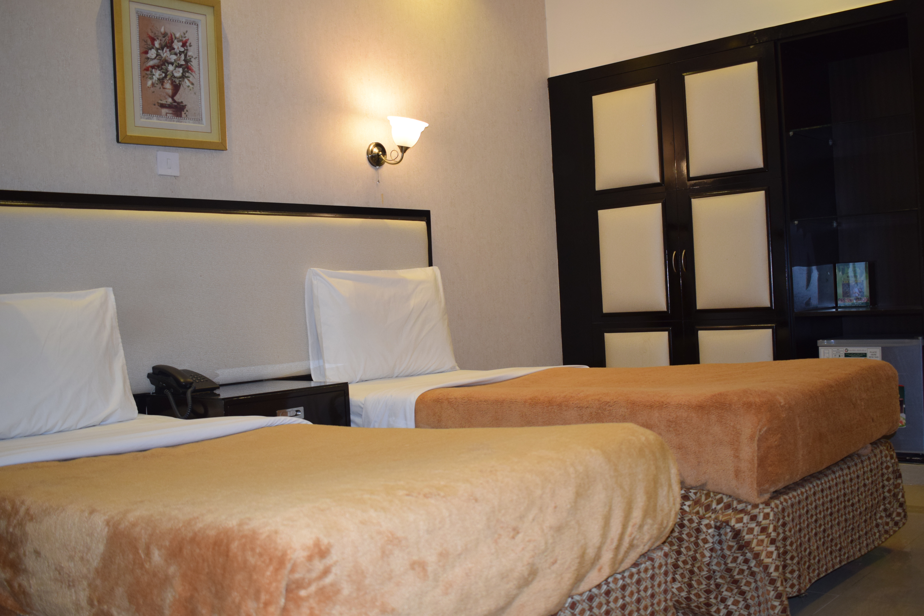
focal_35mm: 38
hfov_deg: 51.3
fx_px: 962
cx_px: 462
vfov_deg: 35.5
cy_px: 308
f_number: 4.5
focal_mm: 25
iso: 800
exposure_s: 1/80
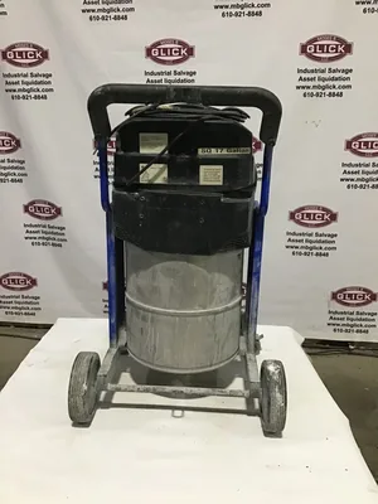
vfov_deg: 58.4
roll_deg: -0.6
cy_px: 252
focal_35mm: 31
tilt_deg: -17.4
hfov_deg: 45.4
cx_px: 189
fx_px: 451
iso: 160
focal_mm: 3.3
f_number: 2.4
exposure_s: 1/30
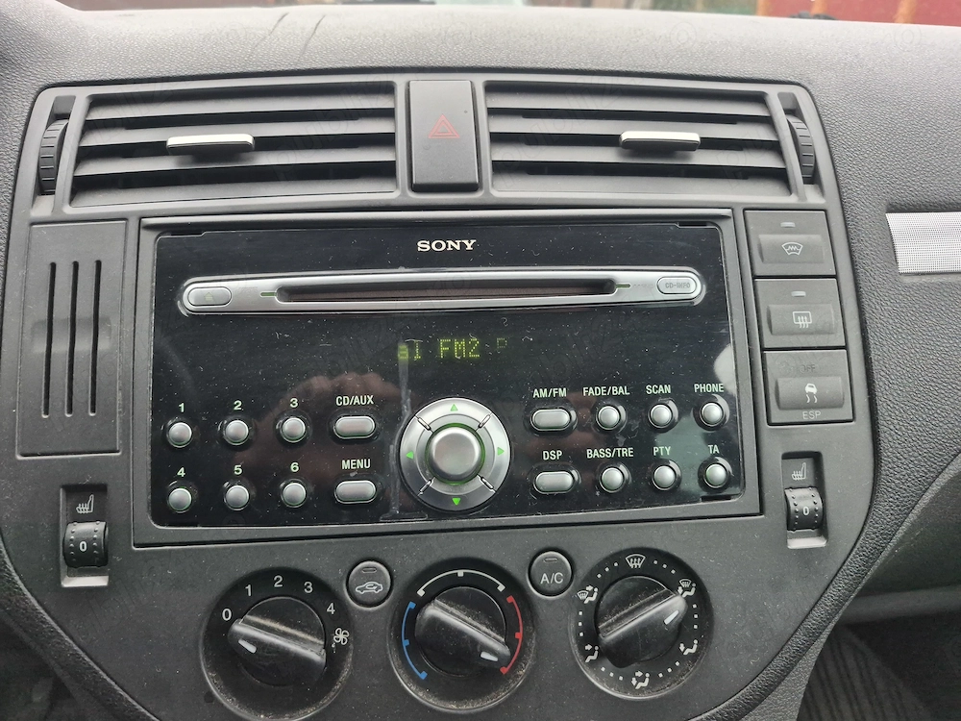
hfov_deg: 73.9
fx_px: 639
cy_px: 360
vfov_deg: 58.9
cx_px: 480
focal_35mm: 23
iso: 200
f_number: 1.8
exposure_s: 1/180
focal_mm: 5.4
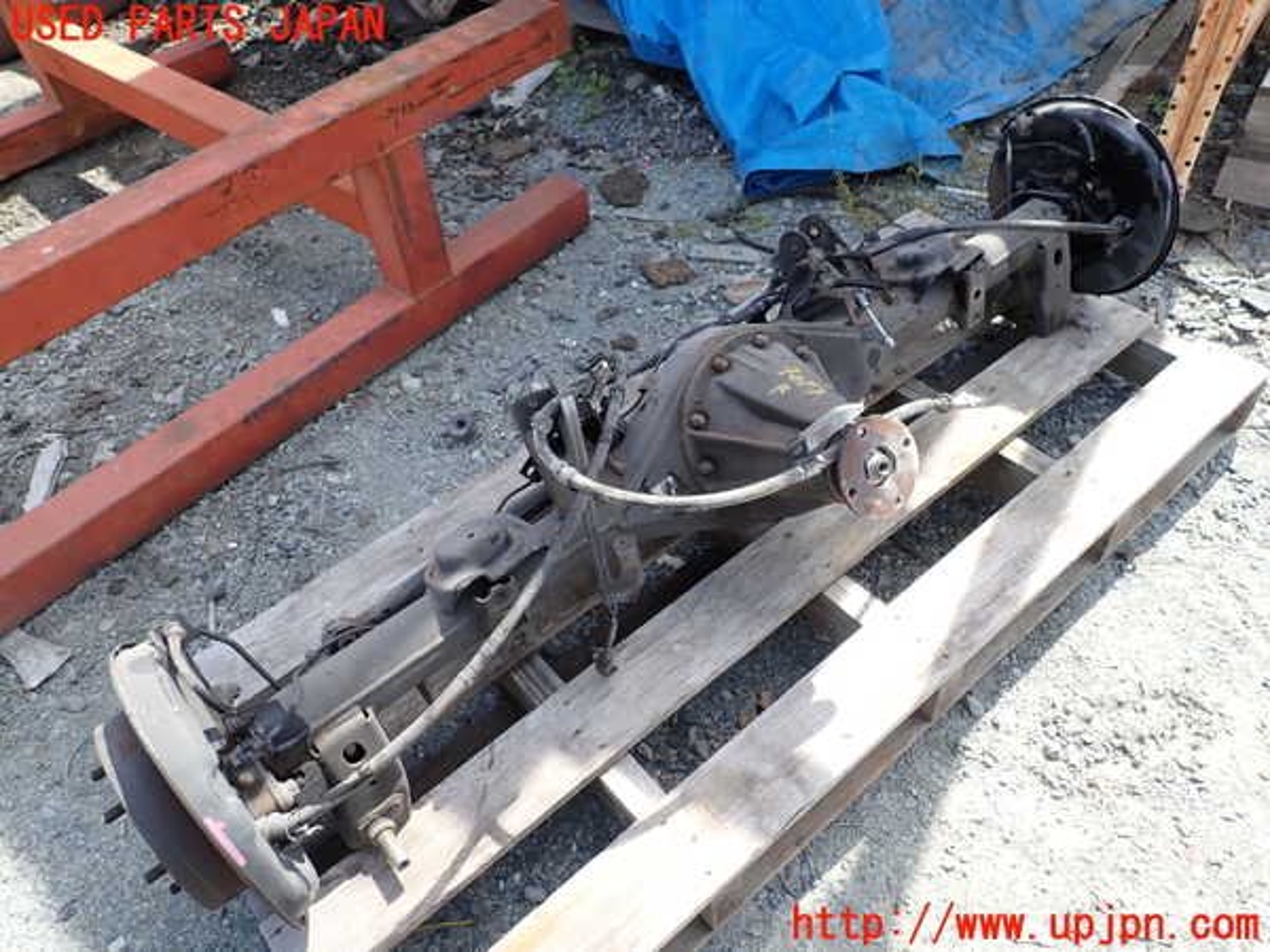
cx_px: 635
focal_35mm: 25
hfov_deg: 69.4
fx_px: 917
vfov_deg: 54.9
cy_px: 476
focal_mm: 4.5
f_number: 2.8
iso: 100
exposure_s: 1/320
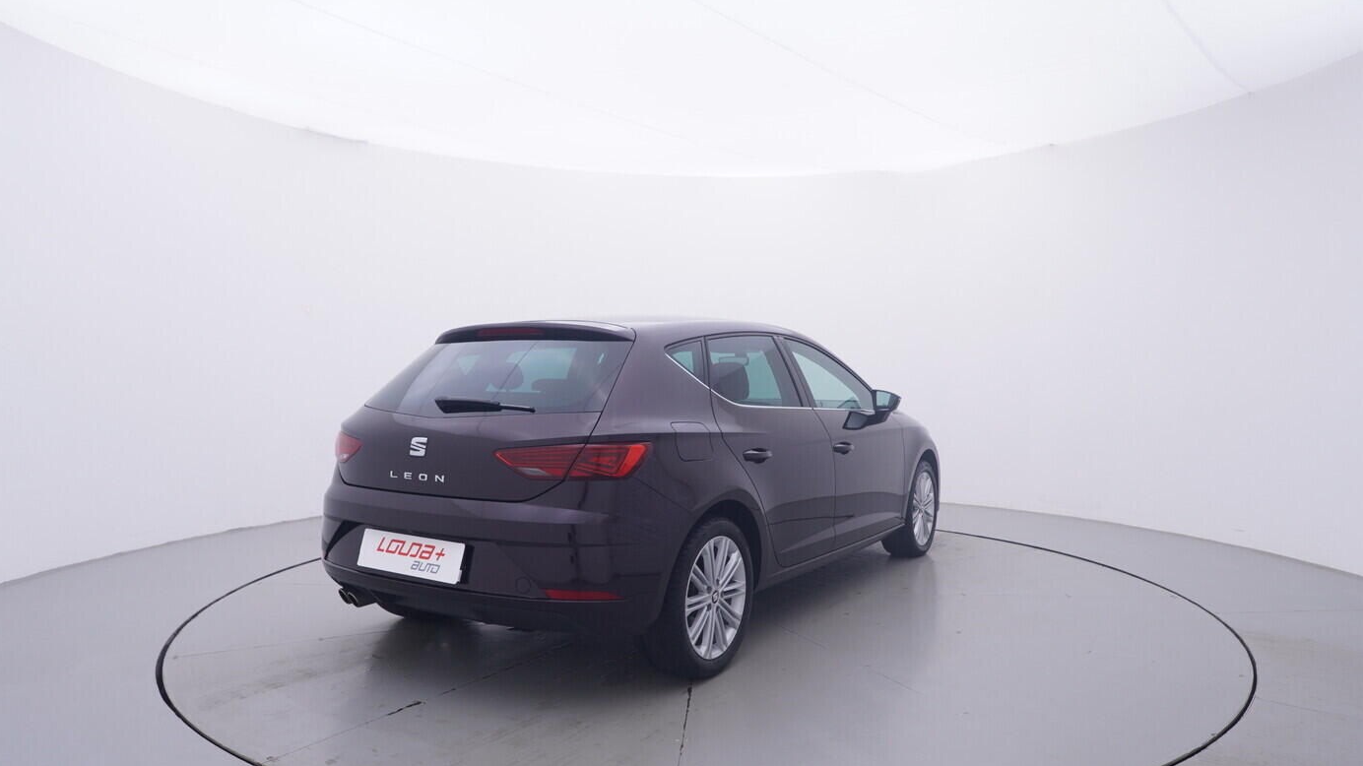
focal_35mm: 25
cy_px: 415
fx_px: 887
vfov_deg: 46.7
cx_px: 703
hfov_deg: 75.1
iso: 200
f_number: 5
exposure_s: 1/80
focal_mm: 15
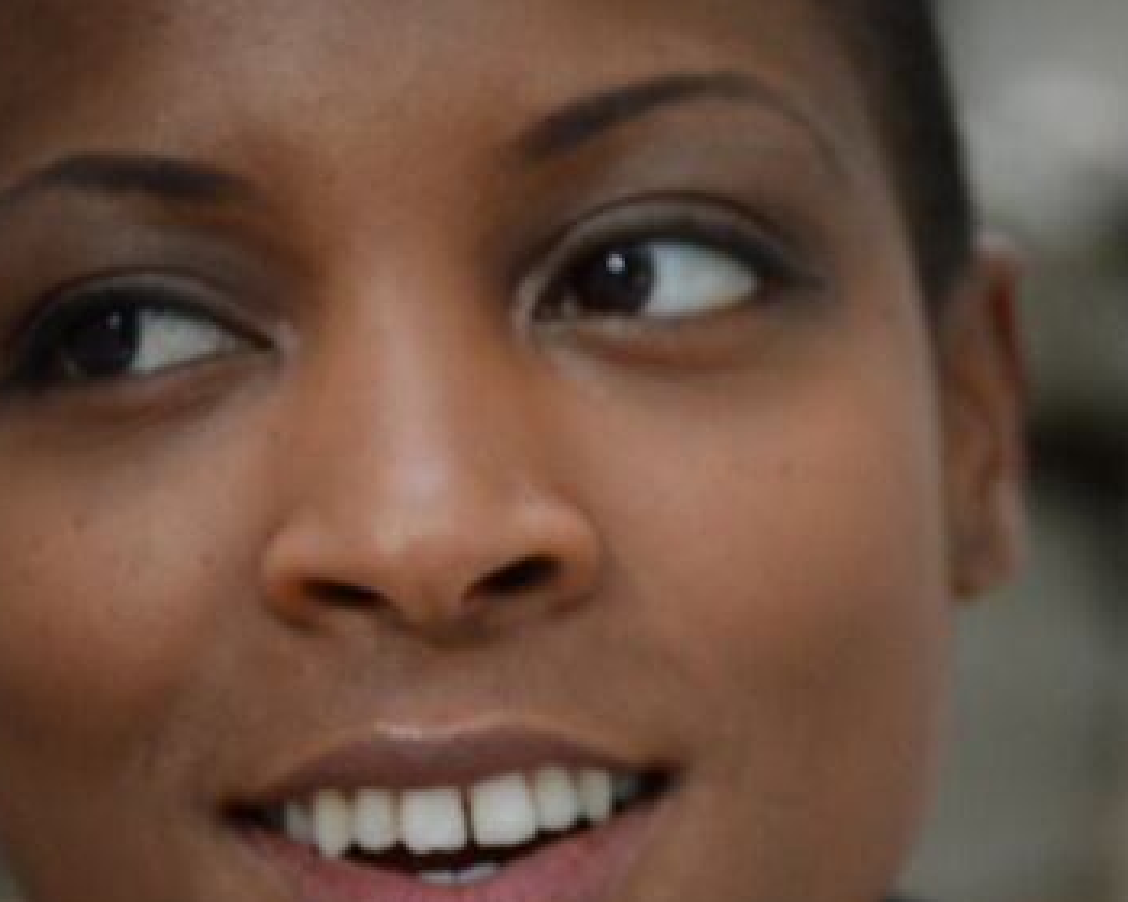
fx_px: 8480
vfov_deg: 6.1
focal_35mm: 254
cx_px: 635
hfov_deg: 7.6
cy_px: 883
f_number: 4.8
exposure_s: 1/160
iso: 1600
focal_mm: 100
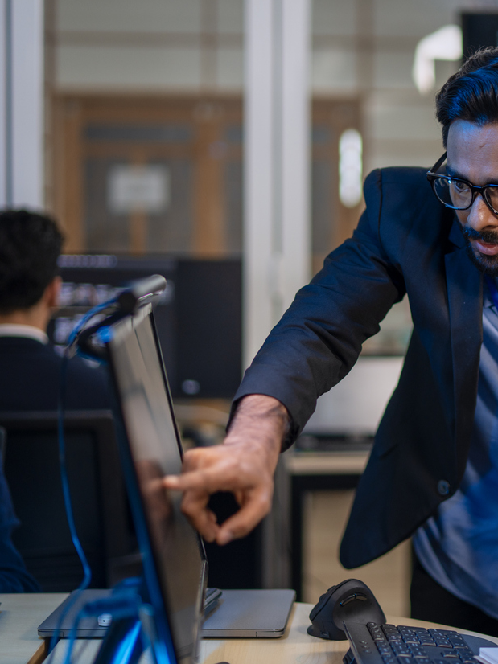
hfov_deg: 19.8
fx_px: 1401
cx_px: 442
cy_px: 332
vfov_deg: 26.7
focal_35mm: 73
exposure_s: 1/320
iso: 320
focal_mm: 50
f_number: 1.4
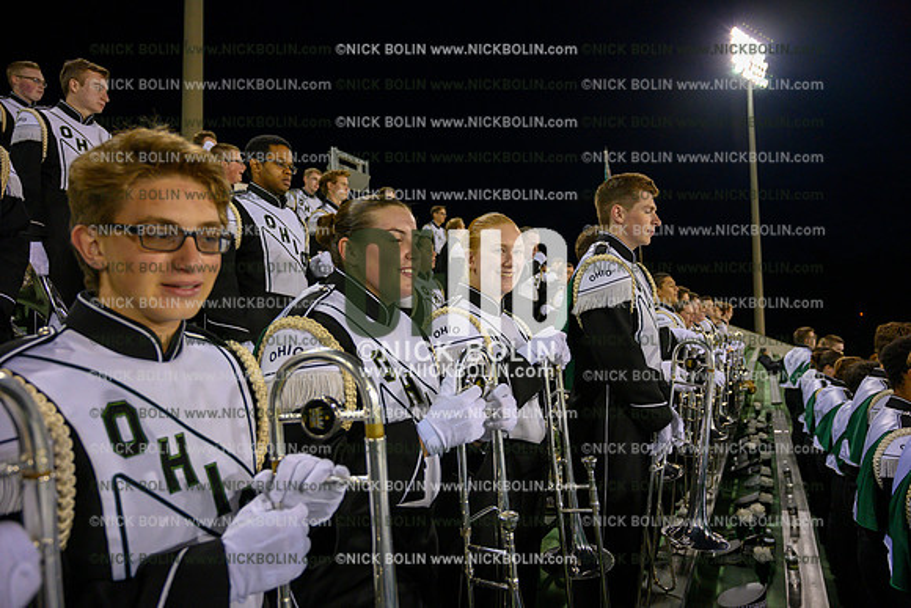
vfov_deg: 53.2
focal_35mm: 24
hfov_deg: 73.7
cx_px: 456
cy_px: 304
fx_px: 607
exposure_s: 1/250
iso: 2000
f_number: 4
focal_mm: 24
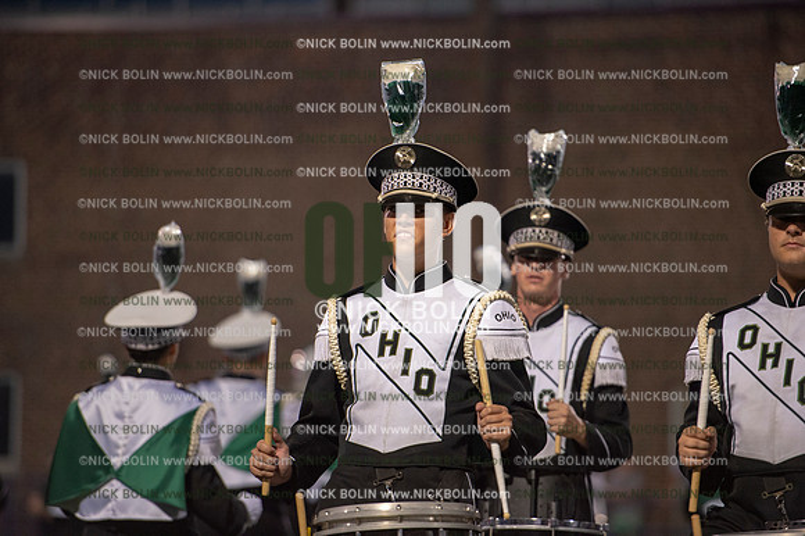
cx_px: 402
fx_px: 4470
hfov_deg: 10.3
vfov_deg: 6.9
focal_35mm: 200
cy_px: 268
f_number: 2.8
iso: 4000
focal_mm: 200
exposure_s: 1/500
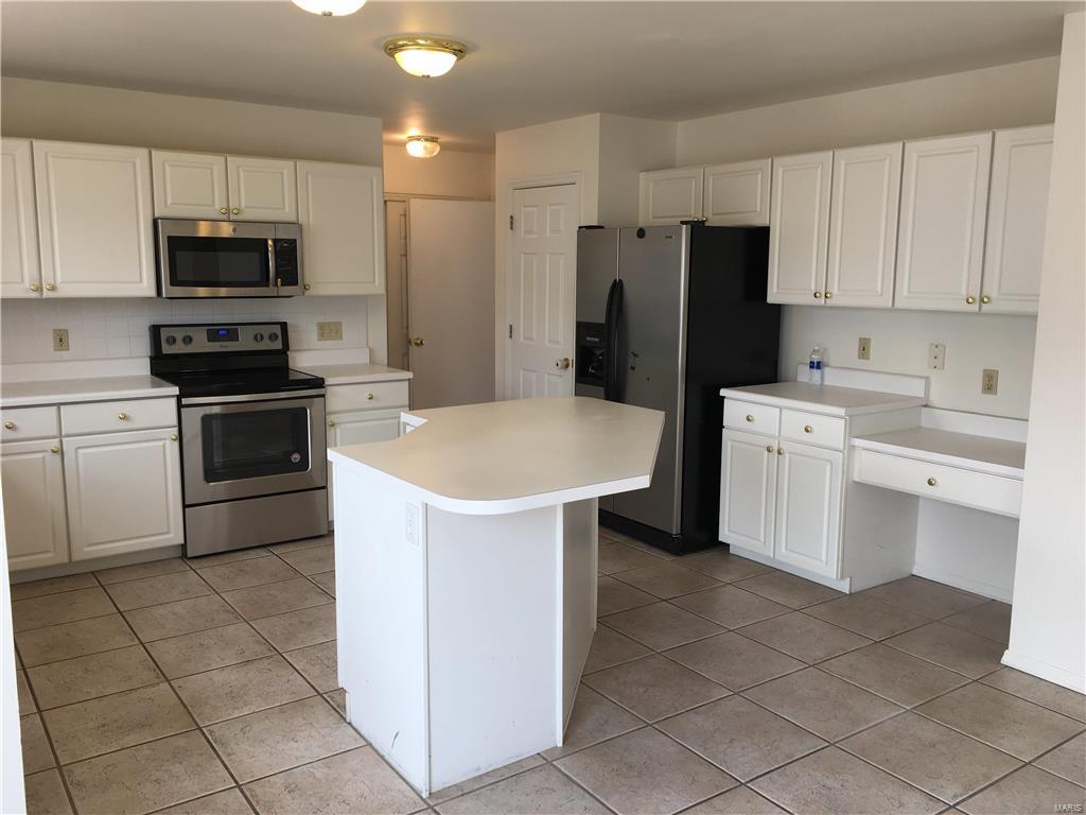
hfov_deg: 61.7
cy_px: 408
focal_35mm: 29
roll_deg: +0.3
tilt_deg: -9.8
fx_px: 910
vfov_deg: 48.2
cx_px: 543
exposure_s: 1/60
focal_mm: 4.15
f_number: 2.2
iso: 25
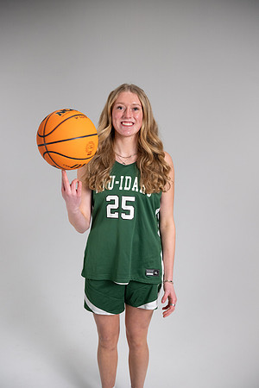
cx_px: 130
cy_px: 194
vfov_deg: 55.8
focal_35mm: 34
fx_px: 367
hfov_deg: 38.9
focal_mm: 34
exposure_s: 1/500
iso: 1250
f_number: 3.5
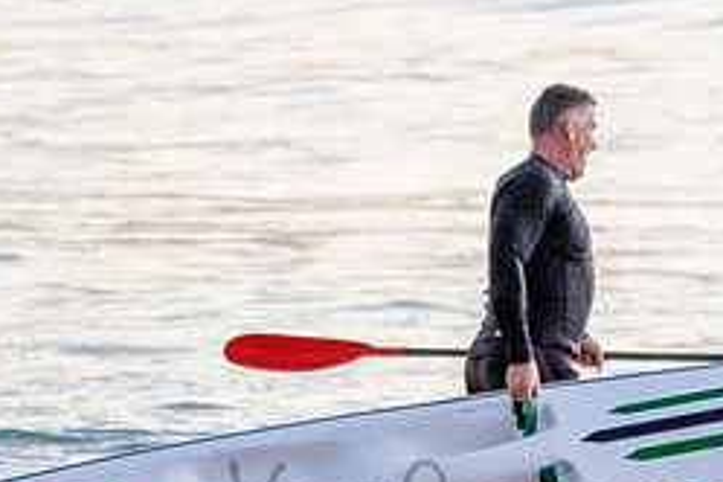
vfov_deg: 1.5
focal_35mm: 942
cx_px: 528
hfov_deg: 2.2
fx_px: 18917
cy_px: 481
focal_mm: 270
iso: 2200
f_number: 5.6
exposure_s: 1/250
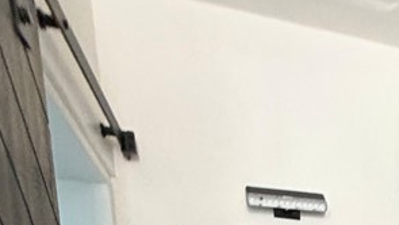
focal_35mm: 53
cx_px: 468
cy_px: 549
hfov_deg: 32.8
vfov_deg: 14.4
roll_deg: -3.1
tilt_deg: -13.2
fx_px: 561
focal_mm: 2.22
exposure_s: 1/60
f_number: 2.2
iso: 400
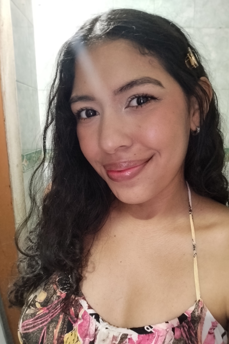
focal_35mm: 25
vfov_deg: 71.5
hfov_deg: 51.2
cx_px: 125
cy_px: 172
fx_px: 239
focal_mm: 3.26
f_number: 2.4
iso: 800
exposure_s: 1/17
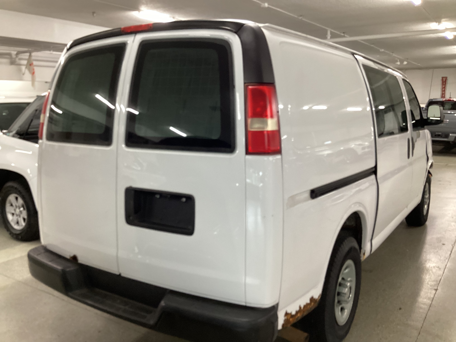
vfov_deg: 45.4
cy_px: 171
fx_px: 408
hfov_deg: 58.4
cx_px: 228
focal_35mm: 31
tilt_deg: -11.5
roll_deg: +0.0
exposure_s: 1/50
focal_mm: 3.3
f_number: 2.4
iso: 200
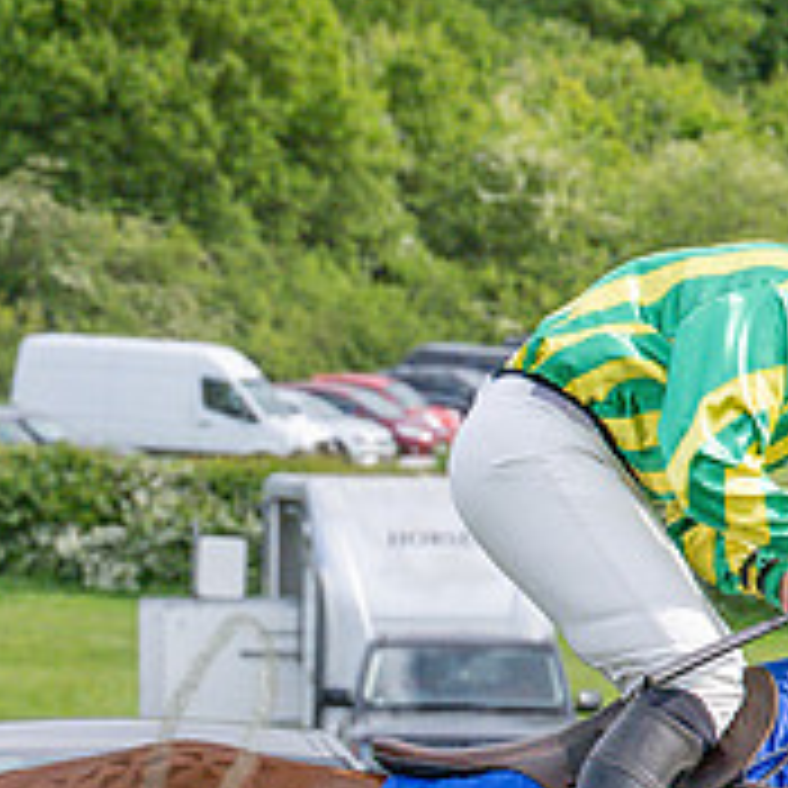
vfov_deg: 4.7
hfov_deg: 4.7
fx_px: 9658
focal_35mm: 375
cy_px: 835
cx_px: 342
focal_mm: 70
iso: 400
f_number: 4.5
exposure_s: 1/2500
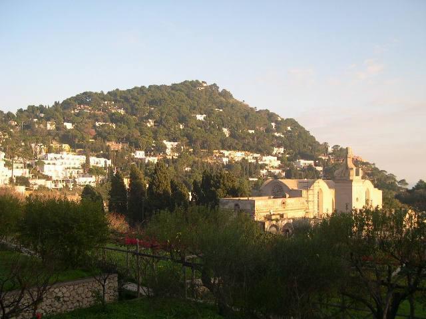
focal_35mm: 38
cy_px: 160
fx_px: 468
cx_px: 213
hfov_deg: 49.0
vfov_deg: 37.7
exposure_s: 1/396
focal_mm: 8
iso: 100
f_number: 2.8
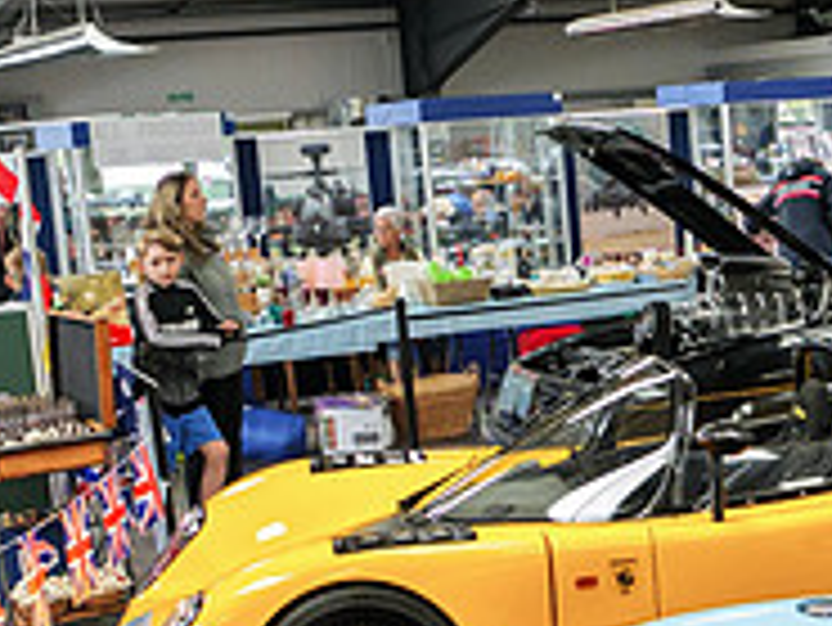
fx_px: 2141
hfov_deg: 20.4
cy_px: 644
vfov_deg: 16.2
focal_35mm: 89
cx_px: 1033
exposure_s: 1/80
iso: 1600
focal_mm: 12
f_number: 3.2
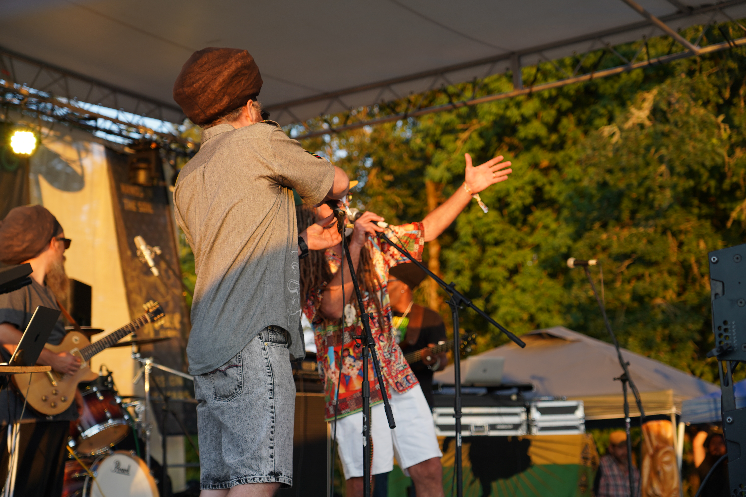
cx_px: 373
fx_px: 1430
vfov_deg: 19.7
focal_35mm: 69
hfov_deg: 29.2
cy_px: 248
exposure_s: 1/160
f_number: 4
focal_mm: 69
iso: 200
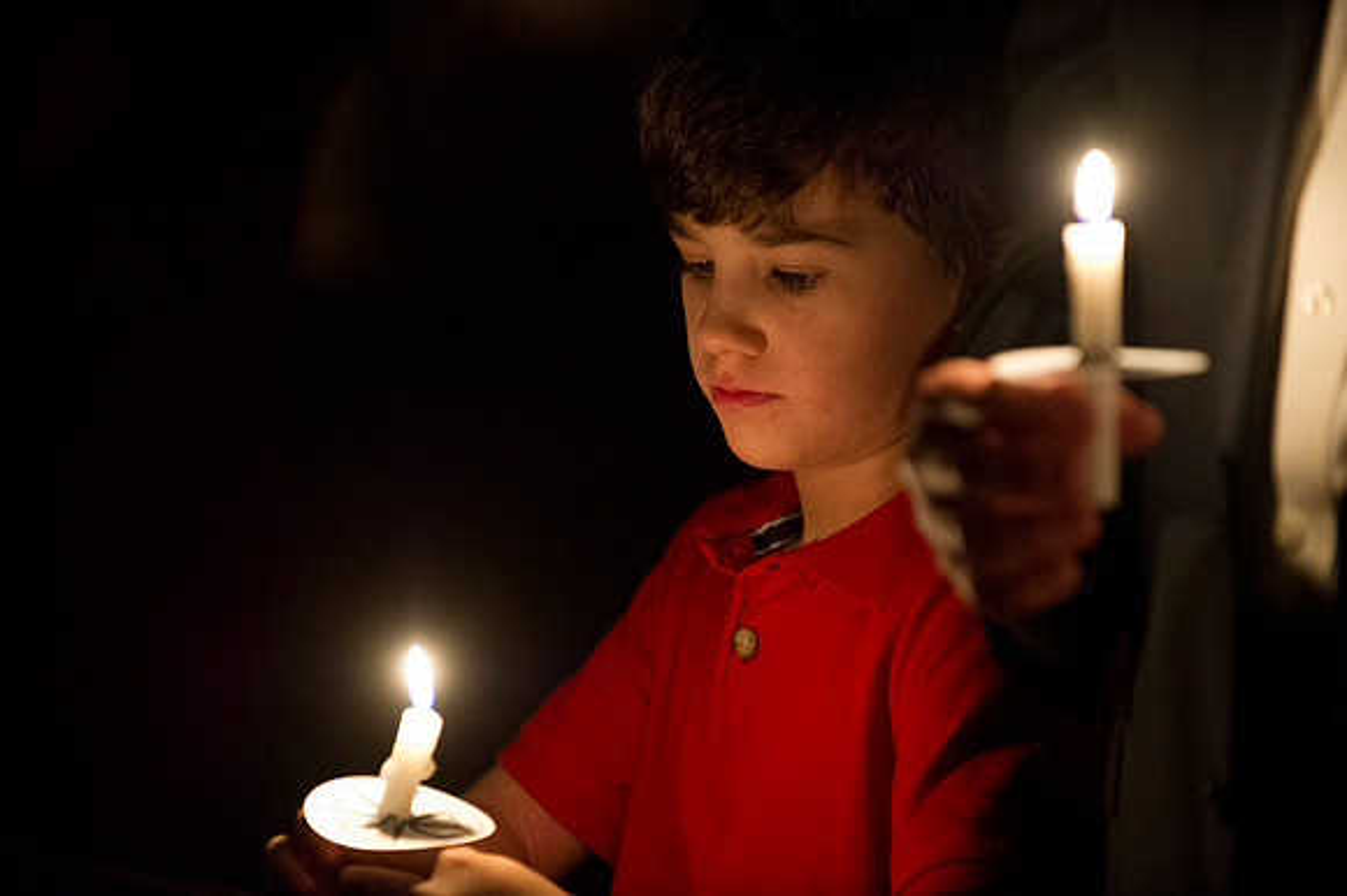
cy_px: 448
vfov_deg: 6.9
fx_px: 7479
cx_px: 674
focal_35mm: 200
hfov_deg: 10.3
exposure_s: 1/60
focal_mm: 200
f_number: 2.8
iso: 12800
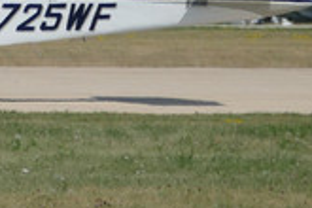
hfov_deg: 1.1
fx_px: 16058
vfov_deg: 0.7
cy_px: -27
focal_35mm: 1853
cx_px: 42
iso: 125
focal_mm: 146
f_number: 4
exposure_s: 1/2000
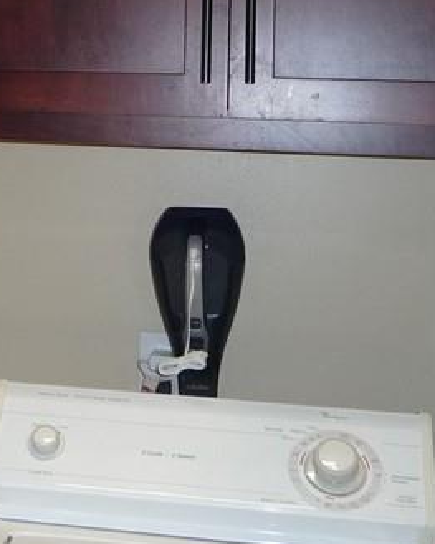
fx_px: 1369
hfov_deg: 17.4
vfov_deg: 21.9
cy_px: 35
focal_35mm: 85
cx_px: -51
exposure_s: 1/30
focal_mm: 4.7
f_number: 3.3
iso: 100
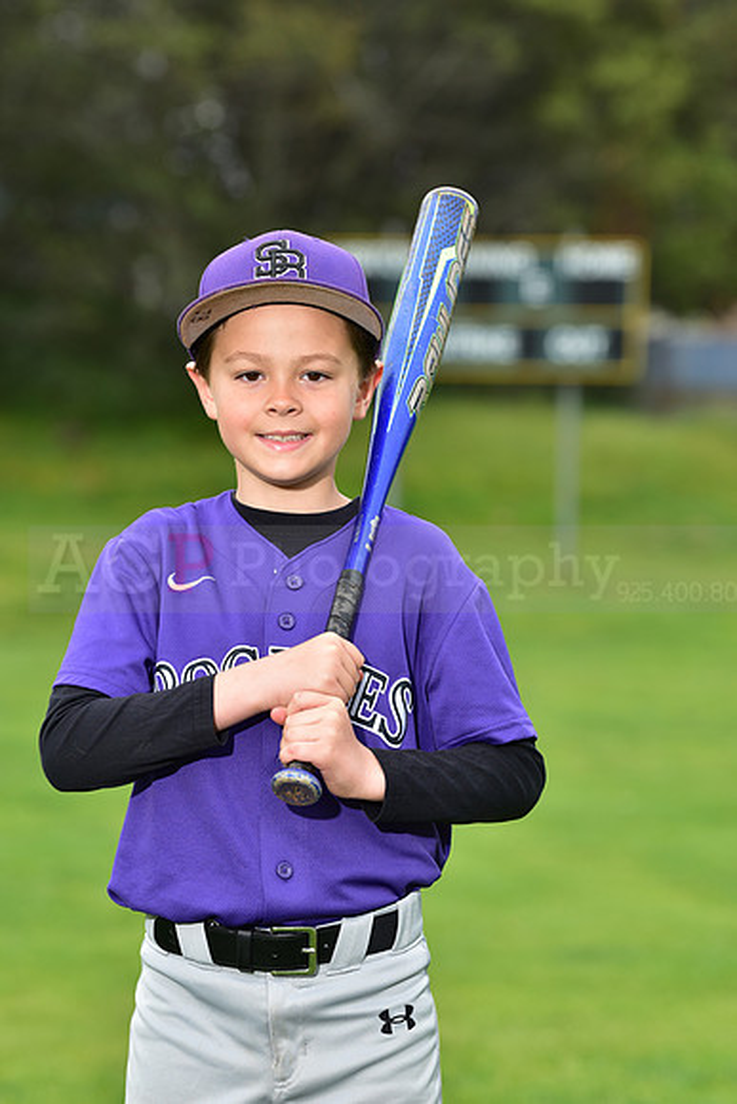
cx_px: 368
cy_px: 552
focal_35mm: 160
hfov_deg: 8.6
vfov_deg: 12.8
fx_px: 4910
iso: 400
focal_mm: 160
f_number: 5.6
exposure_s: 1/250
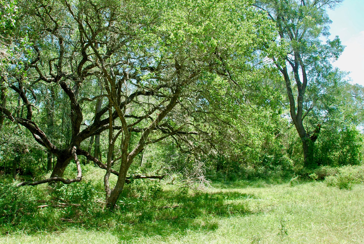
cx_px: 159
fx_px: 314
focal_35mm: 31
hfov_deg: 60.0
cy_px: 114
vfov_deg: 42.4
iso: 110
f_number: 5.6
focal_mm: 18
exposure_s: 1/125
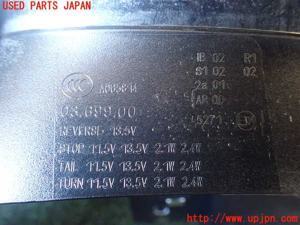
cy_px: 112
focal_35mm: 30
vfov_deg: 46.8
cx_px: 150
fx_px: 260
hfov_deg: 60.0
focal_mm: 5.4
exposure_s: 1/30
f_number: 2.3
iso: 800
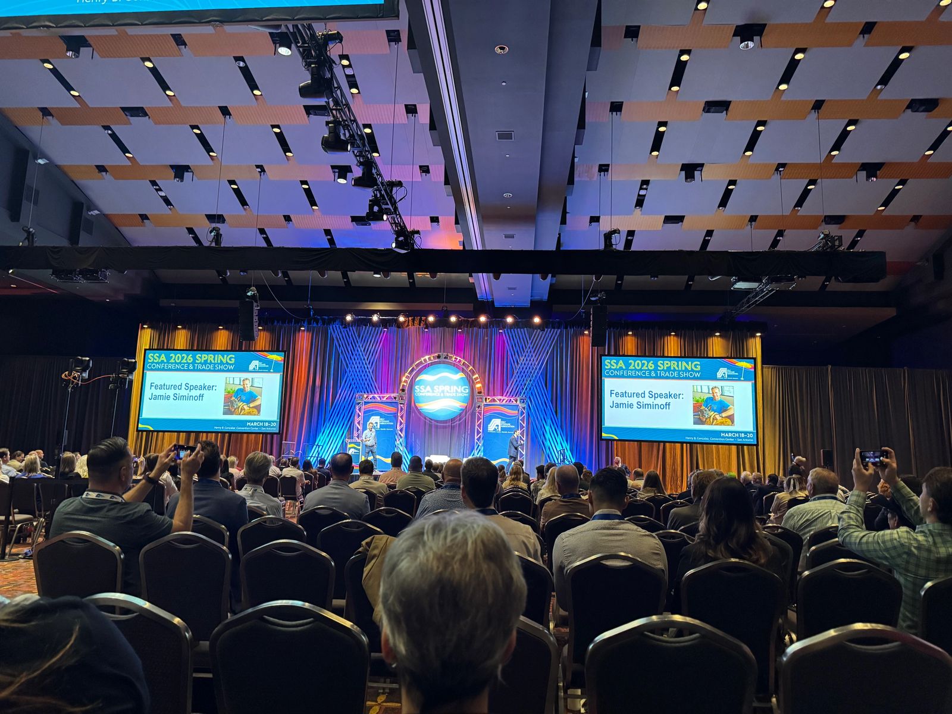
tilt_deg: +8.3
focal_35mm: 24
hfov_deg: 71.6
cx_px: 476
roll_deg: -2.0
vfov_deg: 56.8
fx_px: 660
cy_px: 357
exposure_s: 1/60
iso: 800
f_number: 1.78
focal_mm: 6.76
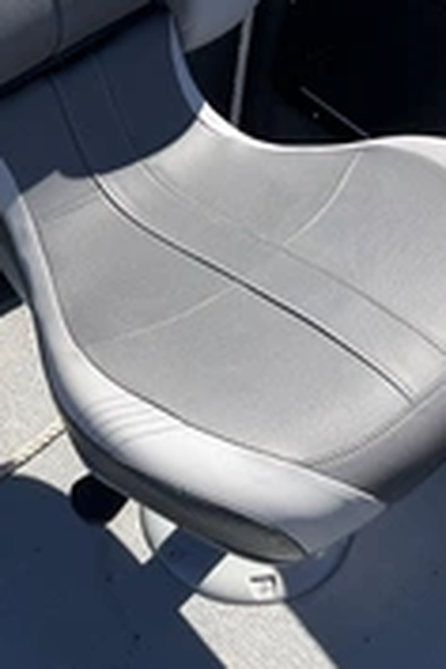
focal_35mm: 68
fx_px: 1264
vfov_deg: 29.2
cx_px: 106
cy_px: 159
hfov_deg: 19.9
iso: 25
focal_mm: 3
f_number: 1.8
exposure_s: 1/1377
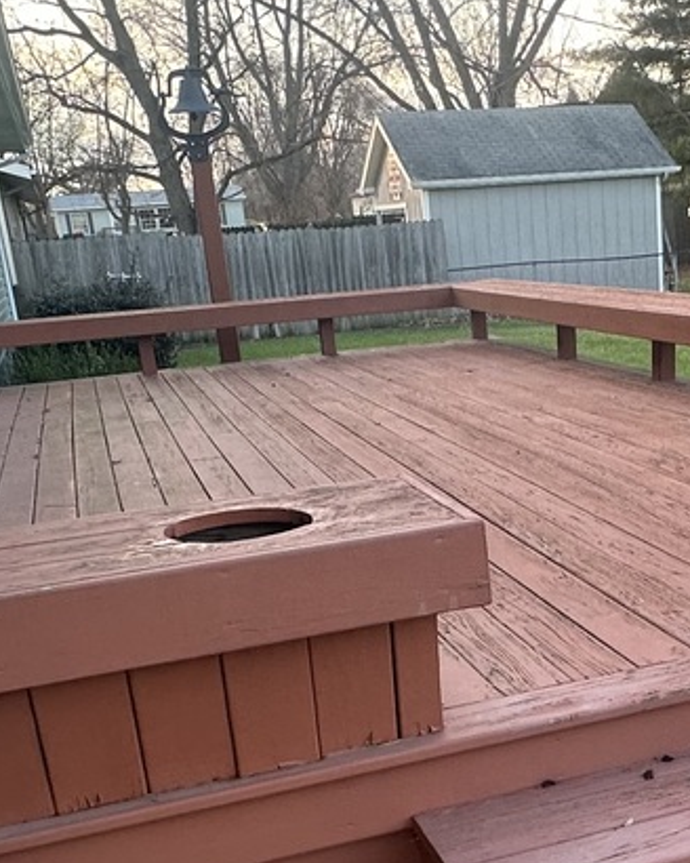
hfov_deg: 30.6
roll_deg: +4.5
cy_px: 613
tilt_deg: -18.6
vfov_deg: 38.1
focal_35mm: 48
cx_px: 560
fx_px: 1225
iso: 125
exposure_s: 1/99
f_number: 2.2
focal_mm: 2.22
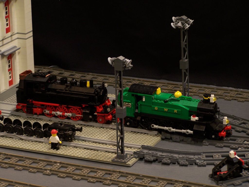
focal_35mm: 128
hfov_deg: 15.4
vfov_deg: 11.6
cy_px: 94
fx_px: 921
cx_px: 124
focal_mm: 21.2
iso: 80
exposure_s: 1/2
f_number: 3.2
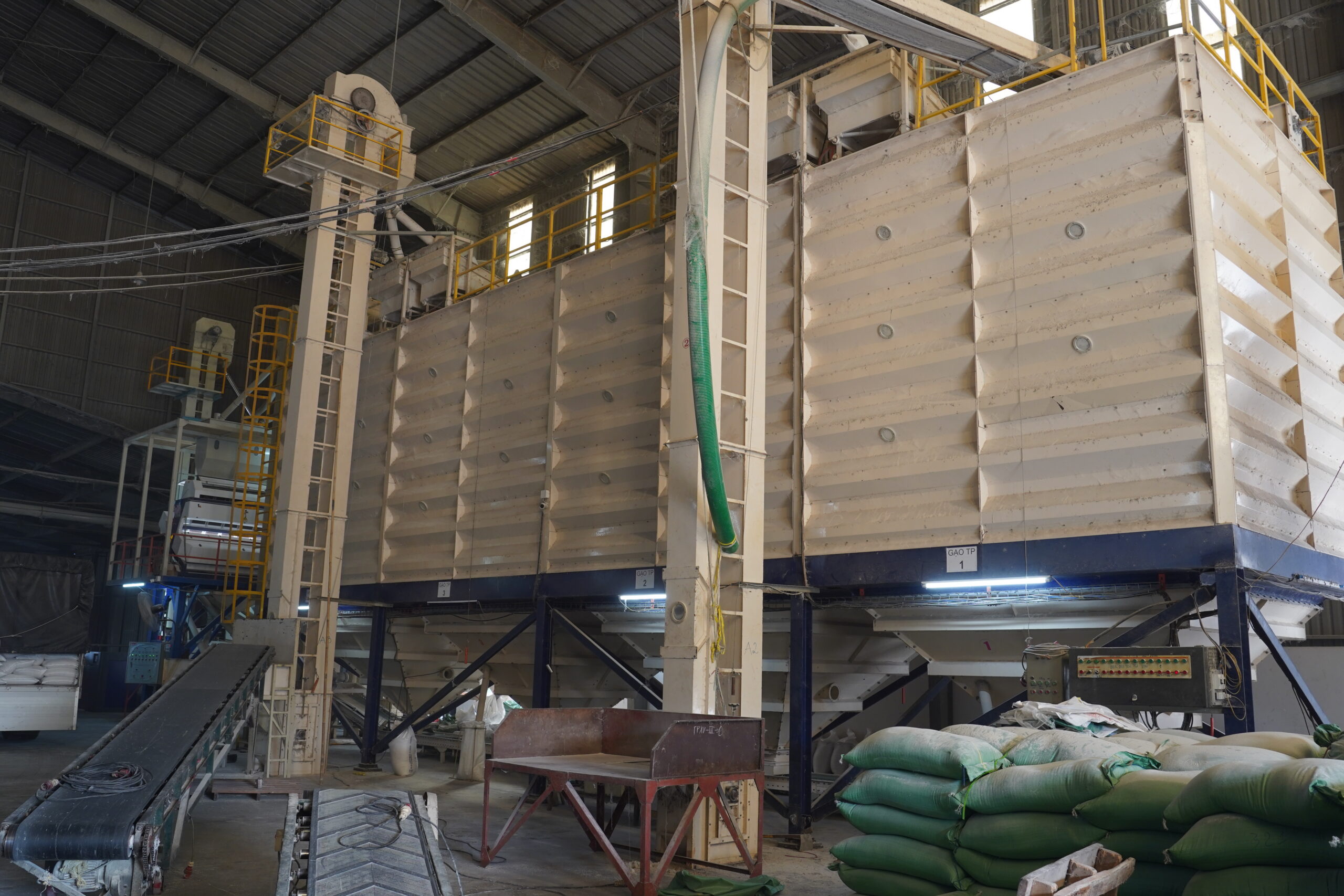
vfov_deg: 46.4
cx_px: 672
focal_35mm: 28
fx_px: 1045
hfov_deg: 65.5
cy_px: 448
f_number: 4.5
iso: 800
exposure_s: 1/20
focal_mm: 28
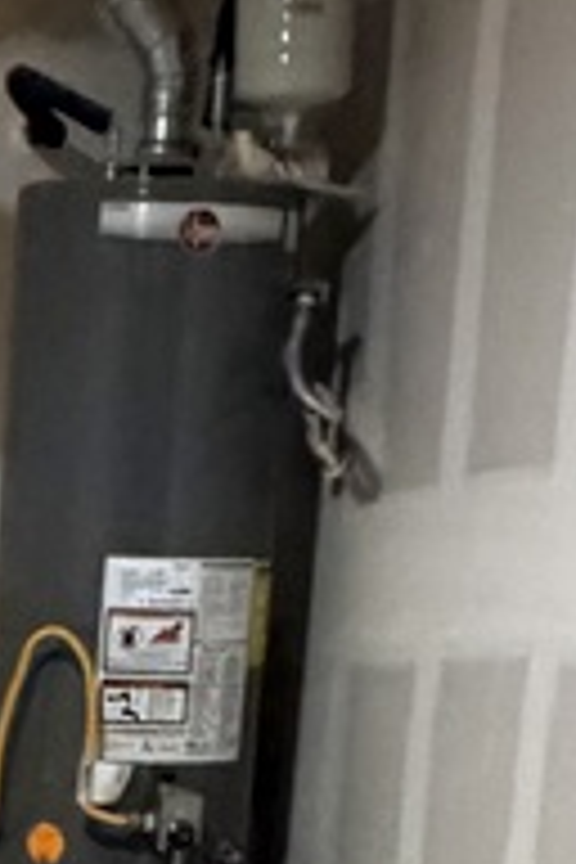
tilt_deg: -14.0
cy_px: 1210
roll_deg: -1.7
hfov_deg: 11.8
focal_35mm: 109
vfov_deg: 17.3
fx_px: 2616
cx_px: -364
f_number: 2.2
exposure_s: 1/60
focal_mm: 2.22
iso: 1000
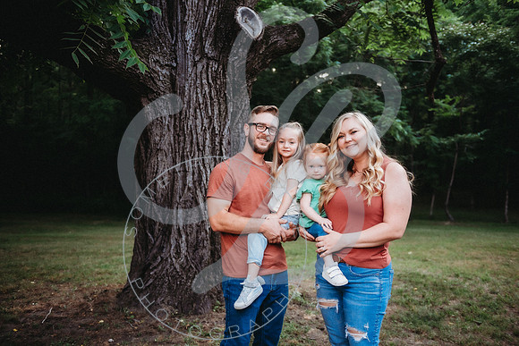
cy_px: 173
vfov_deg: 36.1
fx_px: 531
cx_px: 263
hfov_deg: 52.1
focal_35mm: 37
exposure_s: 1/200
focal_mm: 36
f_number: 2.8
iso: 250
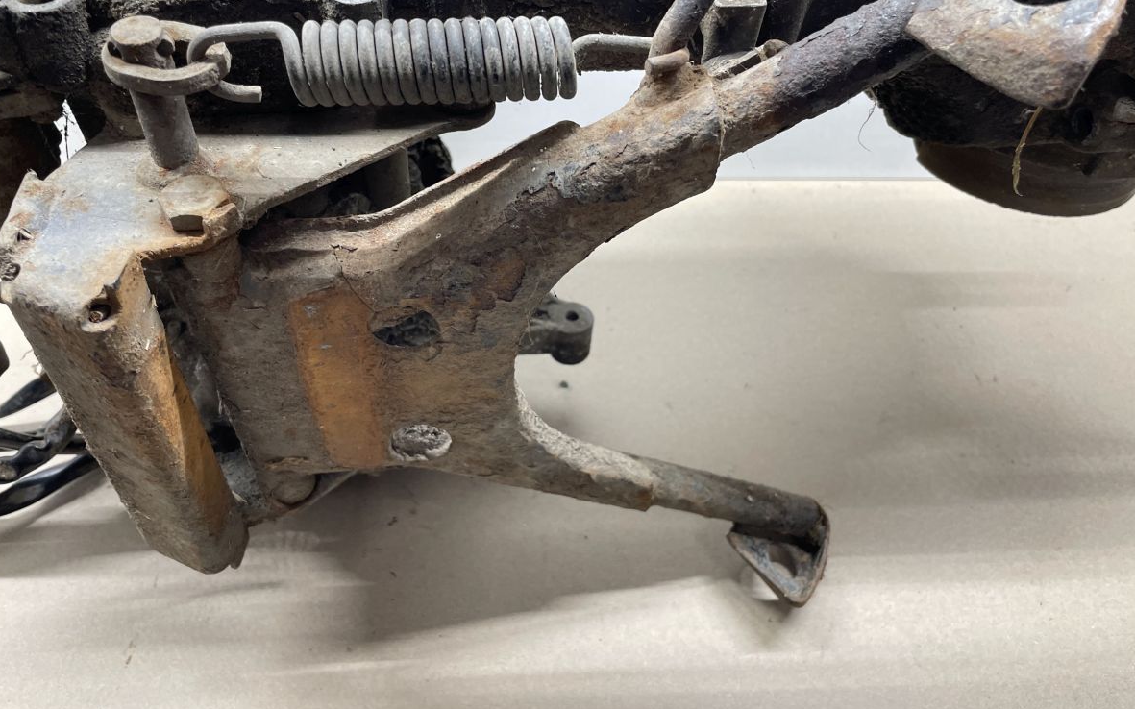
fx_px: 866
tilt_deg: -48.7
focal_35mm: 28
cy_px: 307
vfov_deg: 44.4
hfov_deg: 66.5
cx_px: 566
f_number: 1.6
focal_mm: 4.2
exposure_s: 1/50
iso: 125
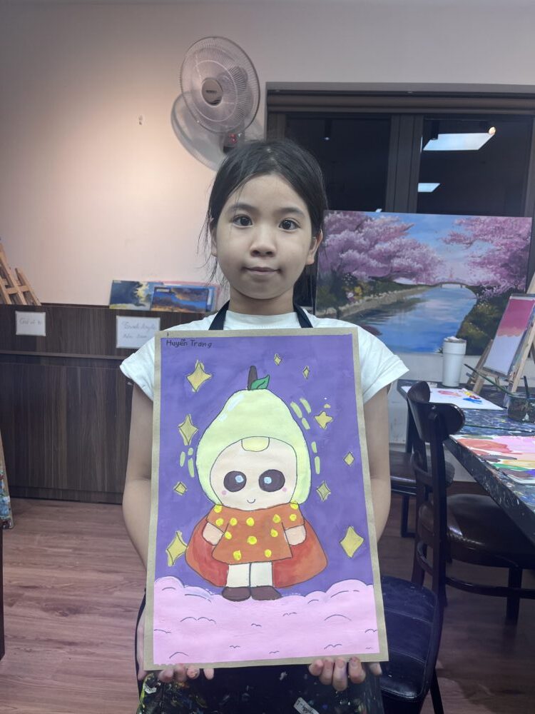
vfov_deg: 67.3
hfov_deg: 53.1
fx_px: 536
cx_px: 268
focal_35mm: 26
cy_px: 357
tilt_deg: -6.4
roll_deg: -2.4
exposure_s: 1/121
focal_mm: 5.1
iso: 50
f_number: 1.6
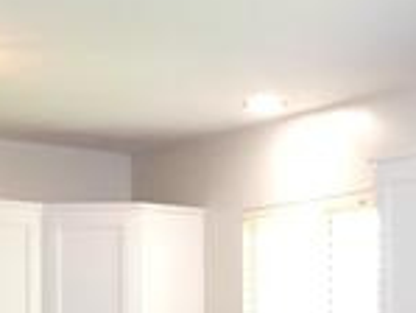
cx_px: 332
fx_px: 1239
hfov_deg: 18.9
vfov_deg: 13.8
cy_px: 425
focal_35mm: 103
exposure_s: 1/60
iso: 250
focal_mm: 4.3
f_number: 3.3
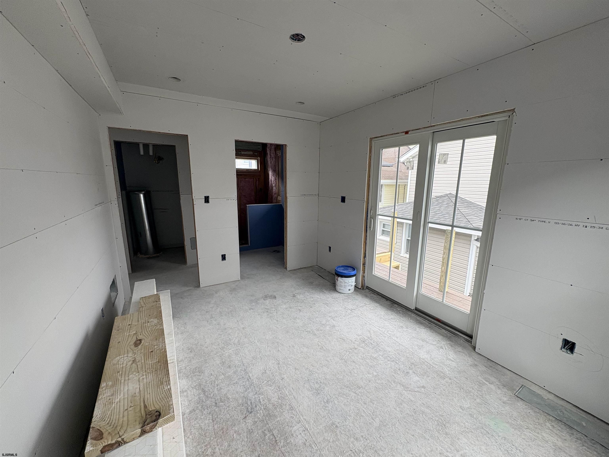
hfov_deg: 102.1
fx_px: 246
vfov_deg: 85.7
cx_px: 304
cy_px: 228
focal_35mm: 14
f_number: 2.2
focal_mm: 2.22
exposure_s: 1/99
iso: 80
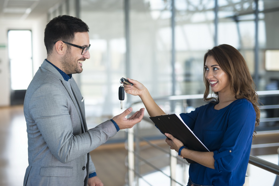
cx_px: 140
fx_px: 388
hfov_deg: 39.6
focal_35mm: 50
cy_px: 93
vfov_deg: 27.0
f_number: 1.8
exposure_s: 1/640
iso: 640
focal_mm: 50
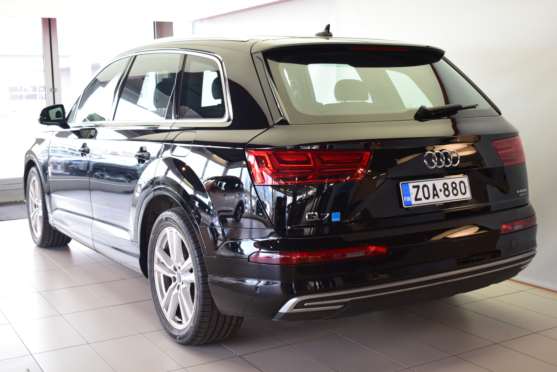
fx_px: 697
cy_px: 186
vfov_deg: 29.9
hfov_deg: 43.6
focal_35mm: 45
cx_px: 278
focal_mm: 30
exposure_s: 1/200
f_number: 4.2
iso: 1600
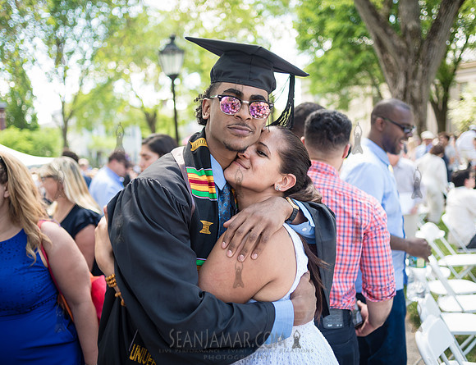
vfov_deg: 37.0
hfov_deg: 47.2
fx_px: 545
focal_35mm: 39
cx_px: 237
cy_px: 178
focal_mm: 35
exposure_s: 1/160
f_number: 2.8
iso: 100
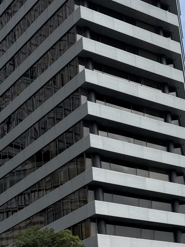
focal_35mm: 88
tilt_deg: +8.4
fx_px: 627
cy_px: 297
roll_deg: +3.5
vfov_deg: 20.8
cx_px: 174
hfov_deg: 16.5
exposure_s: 1/4405
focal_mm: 6.76
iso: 80
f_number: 1.78
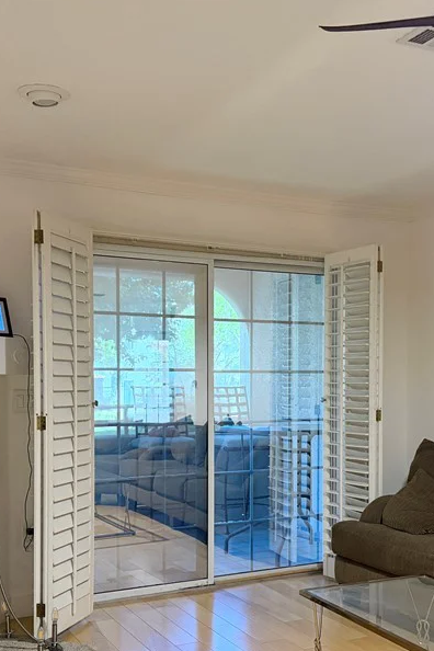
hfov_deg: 31.1
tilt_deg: -1.3
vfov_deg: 45.1
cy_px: 400
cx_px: 264
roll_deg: -0.4
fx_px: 778
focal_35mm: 43
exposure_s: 1/60
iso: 640
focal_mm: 6.76
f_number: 1.78
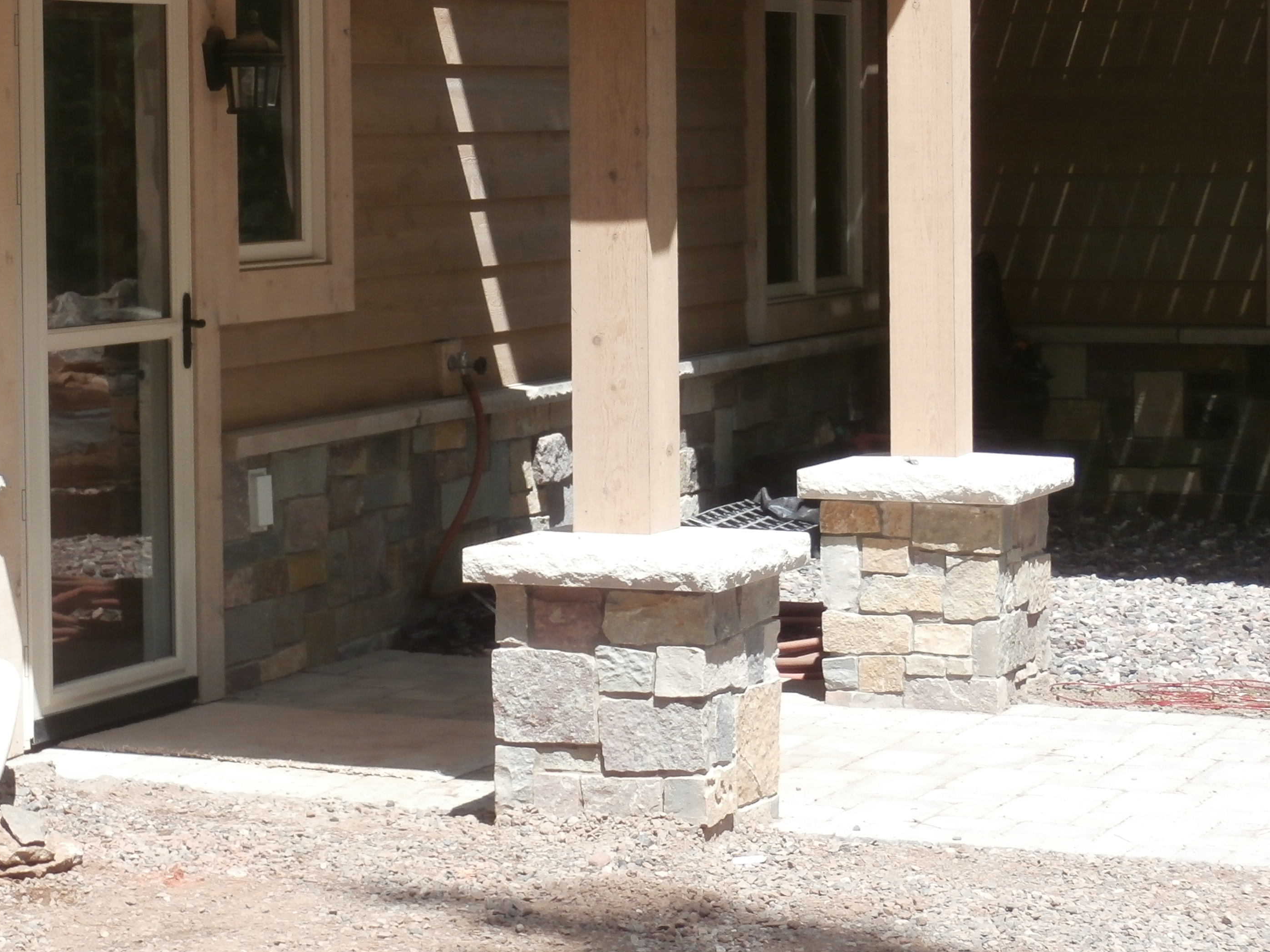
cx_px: 327
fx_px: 4109
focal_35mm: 112
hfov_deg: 17.5
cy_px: 311
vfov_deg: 13.2
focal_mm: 12.1
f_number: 4.7
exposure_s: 1/320
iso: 100
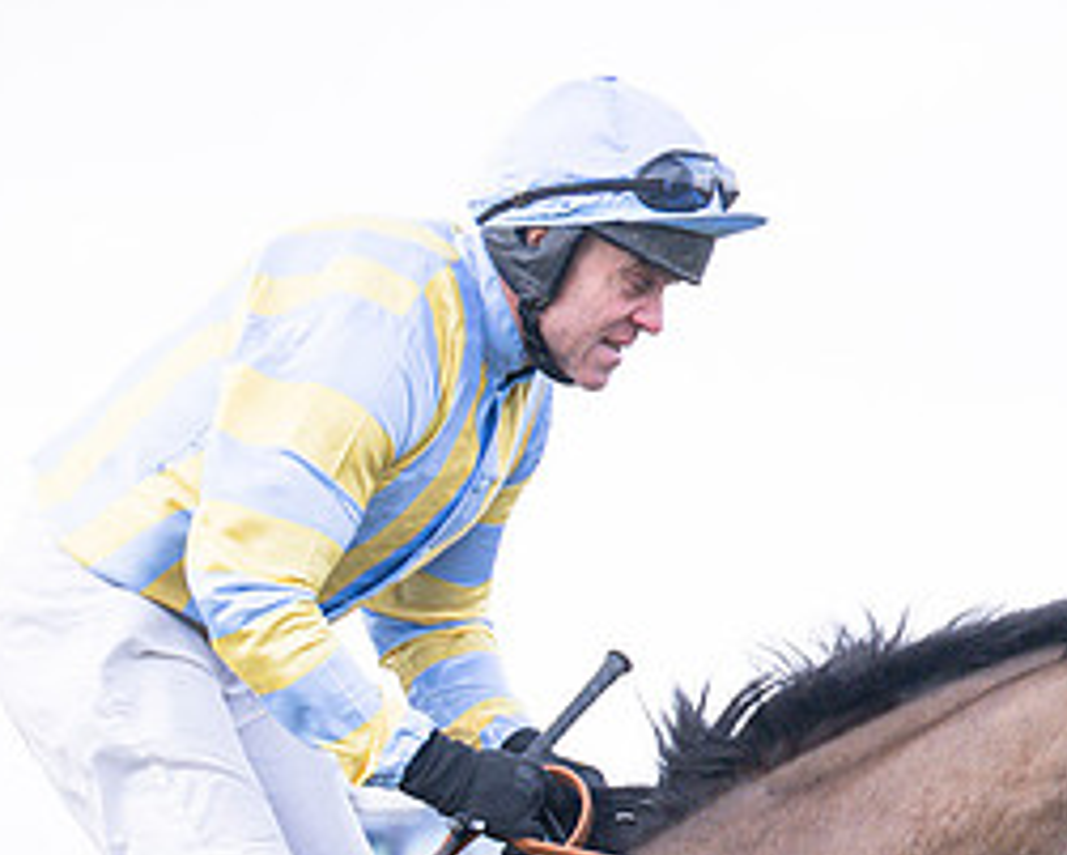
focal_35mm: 265
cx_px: 965
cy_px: 898
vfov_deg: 5.8
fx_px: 8372
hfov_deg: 7.3
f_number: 2.8
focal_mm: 70
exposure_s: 1/1600
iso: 400
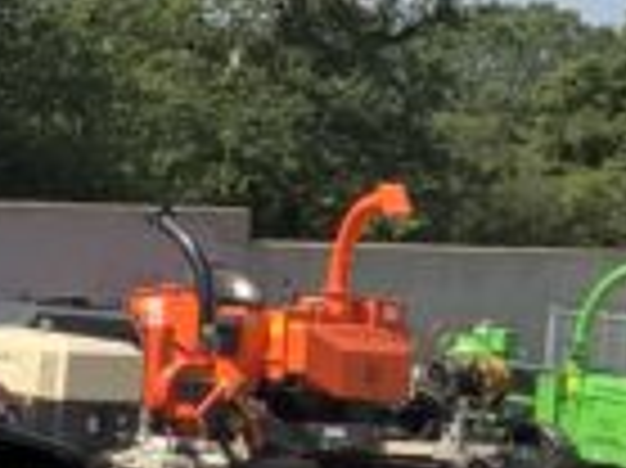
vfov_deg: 6.9
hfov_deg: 8.6
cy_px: 387
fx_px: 3867
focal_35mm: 214
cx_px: -721
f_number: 1.8
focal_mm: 3
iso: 16
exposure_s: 1/1377
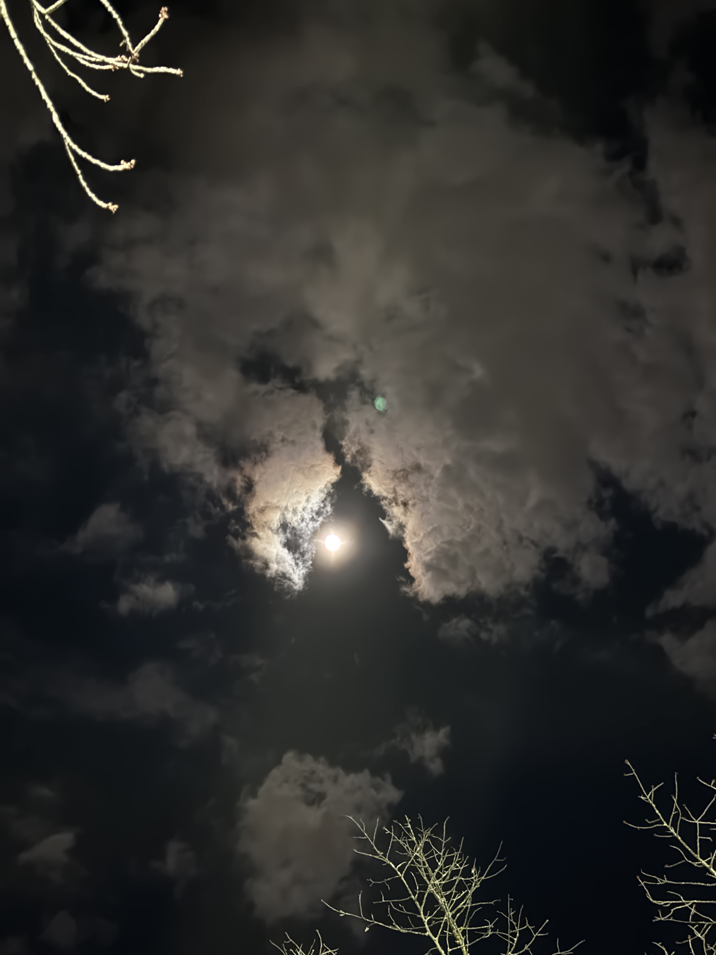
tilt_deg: +49.7
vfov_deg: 39.7
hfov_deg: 30.3
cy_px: 478
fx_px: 1324
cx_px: 358
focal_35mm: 48
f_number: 1.78
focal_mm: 6.76
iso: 800
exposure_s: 1/11
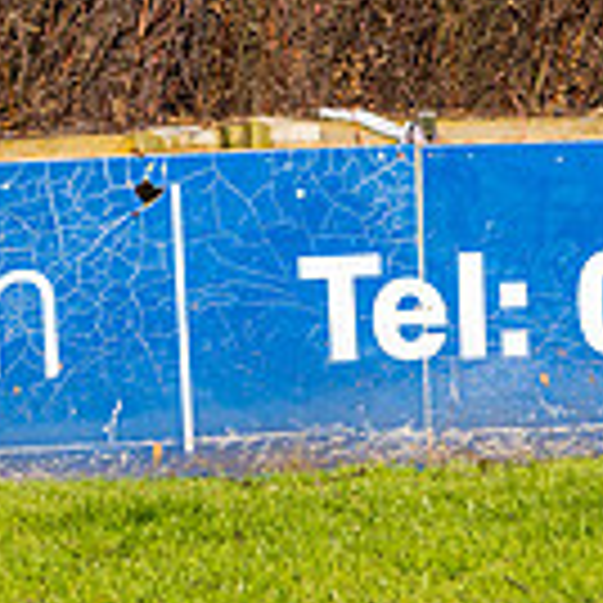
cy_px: -321
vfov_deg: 3.1
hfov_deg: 3.1
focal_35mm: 557
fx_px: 10977
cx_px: -354
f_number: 4
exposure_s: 1/1250
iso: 200
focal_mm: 100
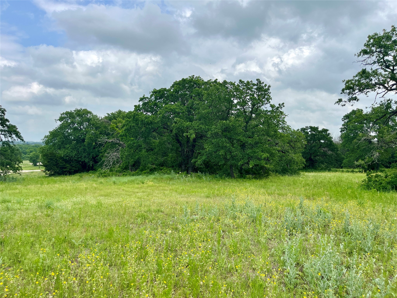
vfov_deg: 53.1
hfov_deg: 67.3
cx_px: 198
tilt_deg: -1.3
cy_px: 149
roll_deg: -0.5
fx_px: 298
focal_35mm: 26
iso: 50
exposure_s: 1/4310
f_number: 1.6
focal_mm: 5.1
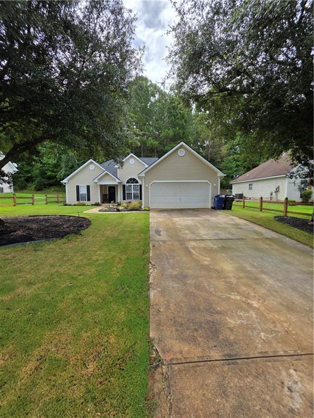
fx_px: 157
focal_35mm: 13
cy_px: 209
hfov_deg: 89.9
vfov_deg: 106.2
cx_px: 157
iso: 40
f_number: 1.9
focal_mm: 2.2
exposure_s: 1/1293
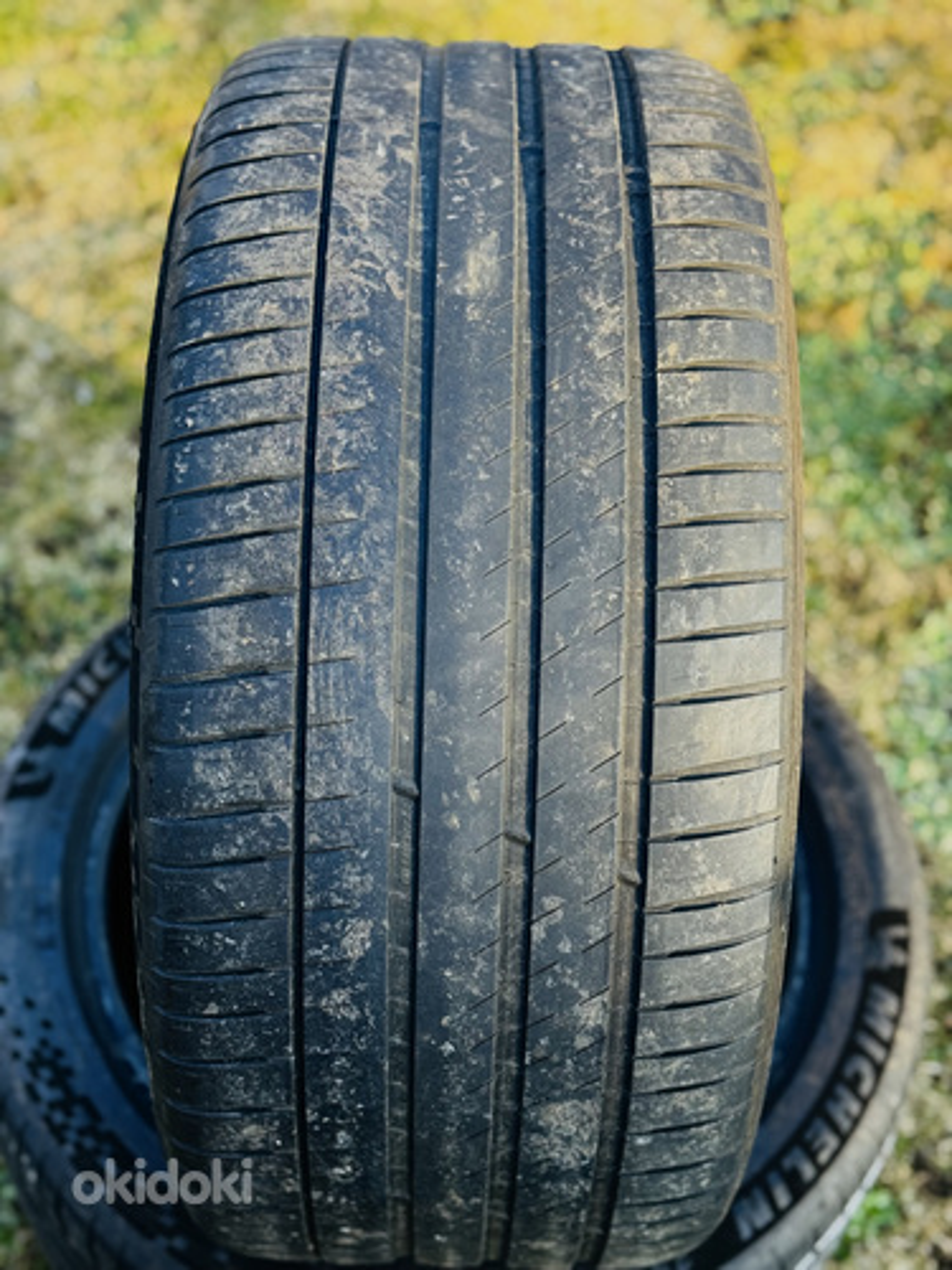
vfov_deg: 39.7
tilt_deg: -50.1
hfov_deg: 30.3
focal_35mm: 48
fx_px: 1760
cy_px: 635
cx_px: 476
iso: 64
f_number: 1.78
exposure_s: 1/165
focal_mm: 6.76
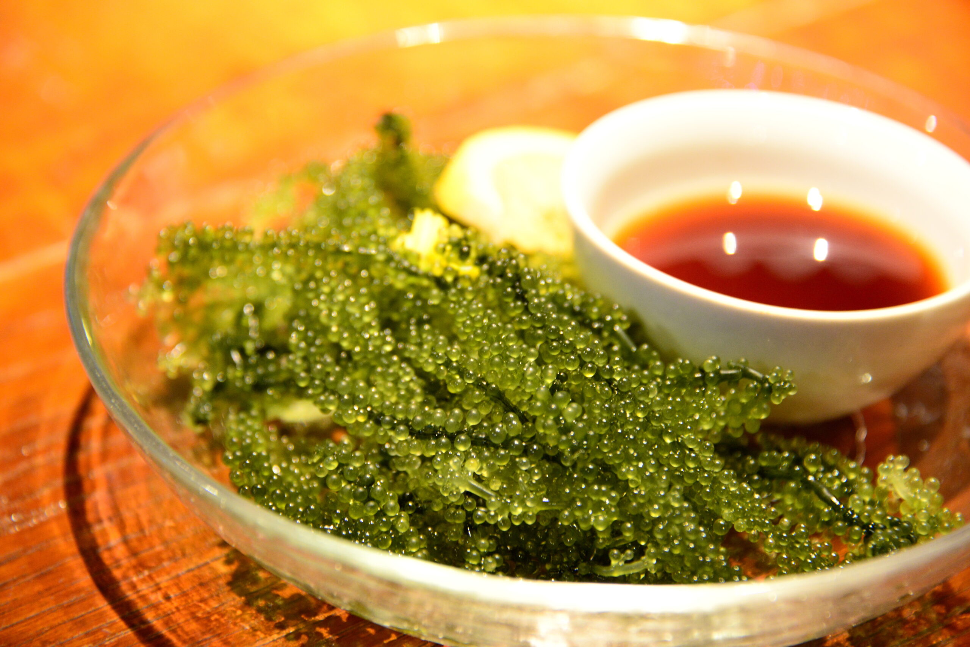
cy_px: 324
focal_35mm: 160
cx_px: 485
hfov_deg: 12.8
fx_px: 4313
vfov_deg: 8.6
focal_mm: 160
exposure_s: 1/8
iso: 2500
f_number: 5.6
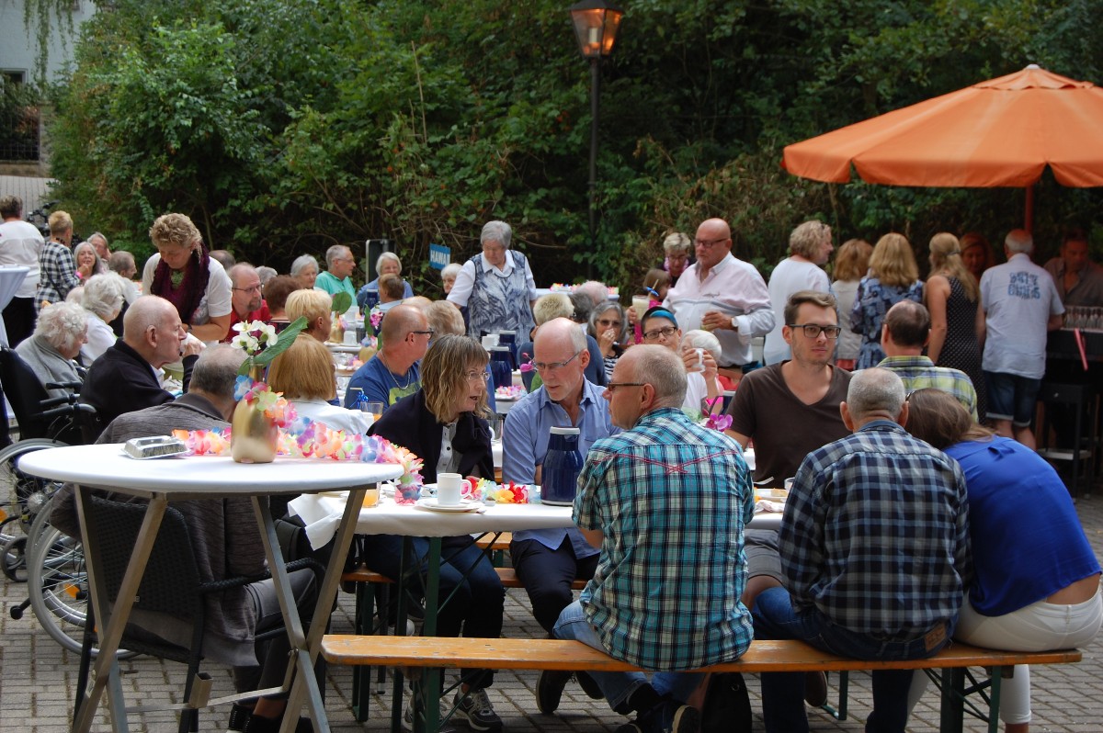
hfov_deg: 29.3
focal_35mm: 69
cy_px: 366
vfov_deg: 19.7
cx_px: 552
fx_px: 2112
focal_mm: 46
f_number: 6.3
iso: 200
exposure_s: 1/160
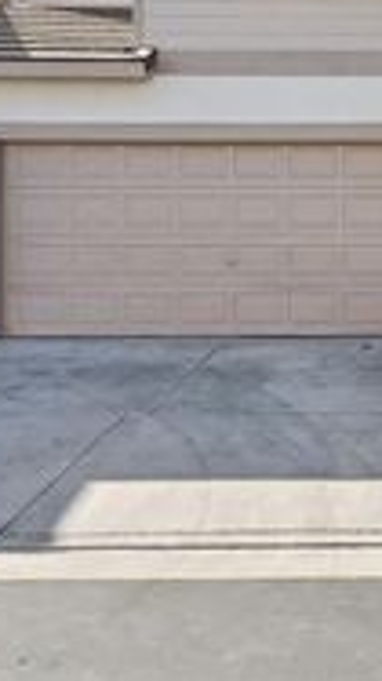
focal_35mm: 56
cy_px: 198
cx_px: 451
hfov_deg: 20.2
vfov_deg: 36.6
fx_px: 1010
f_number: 10
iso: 1600
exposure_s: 1/2500
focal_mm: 20
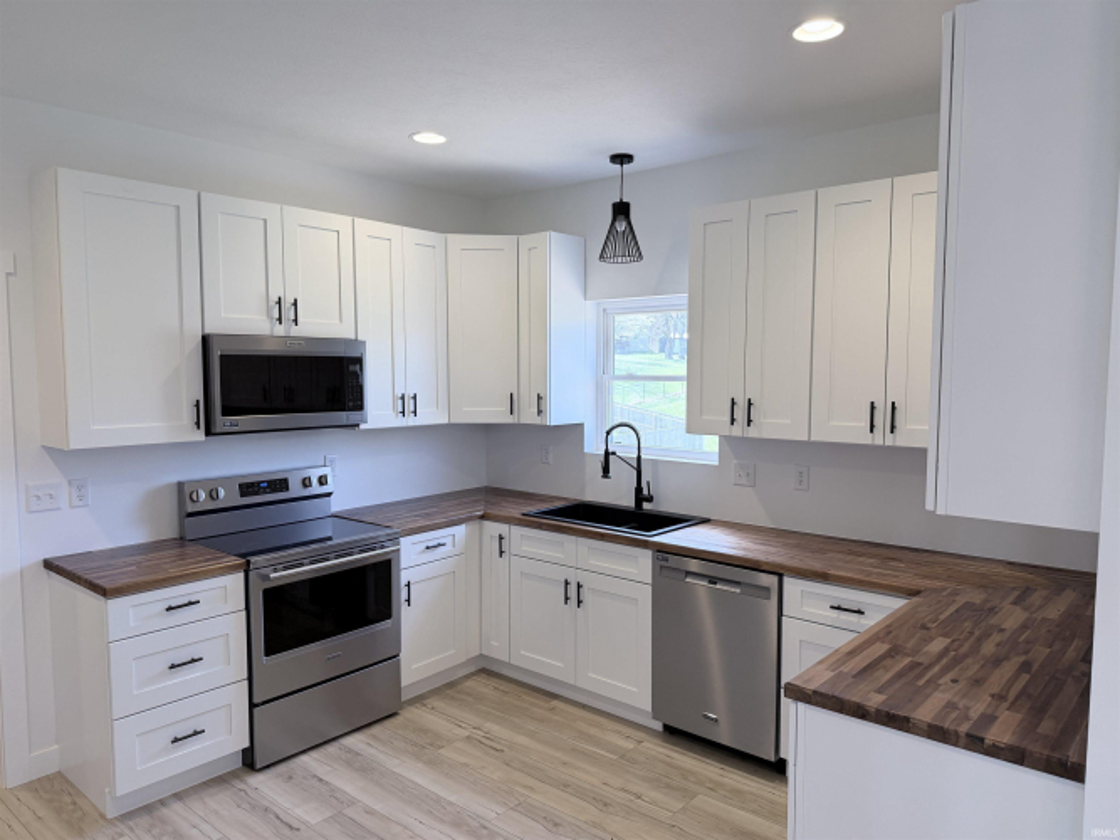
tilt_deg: -4.0
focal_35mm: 24
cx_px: 560
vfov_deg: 56.8
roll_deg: +0.1
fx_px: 776
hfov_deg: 71.6
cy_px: 420
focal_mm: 6.76
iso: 100
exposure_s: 1/132
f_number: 1.78
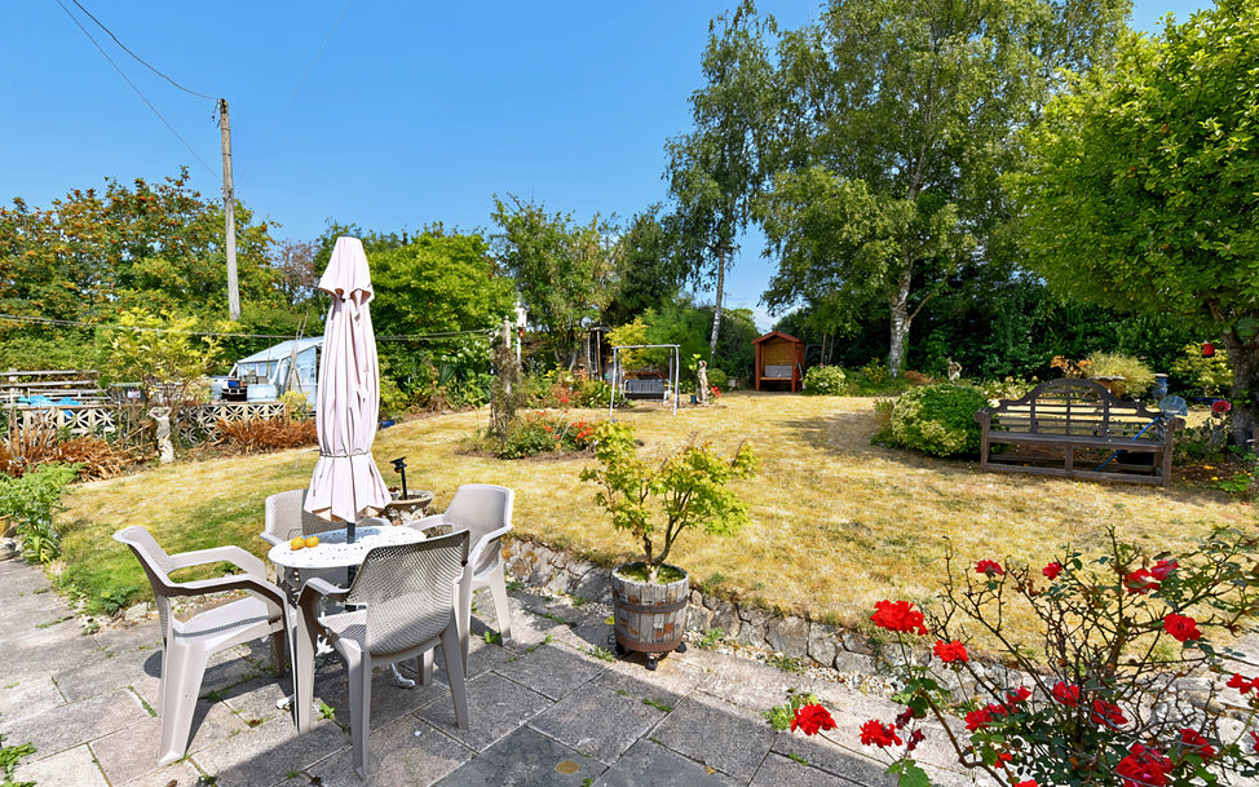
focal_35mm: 15
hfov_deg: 101.4
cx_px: 608
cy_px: 409
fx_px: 515
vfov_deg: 74.8
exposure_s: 1/500
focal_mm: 14
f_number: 11
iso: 250
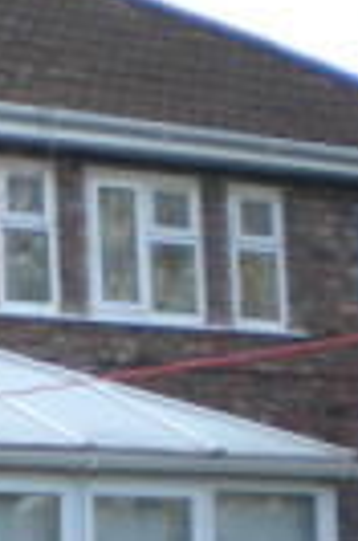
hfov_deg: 7.7
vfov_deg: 12.8
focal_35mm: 160
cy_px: 474
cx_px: -604
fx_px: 2399
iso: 80
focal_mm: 6.3
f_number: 3.1
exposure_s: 1/142
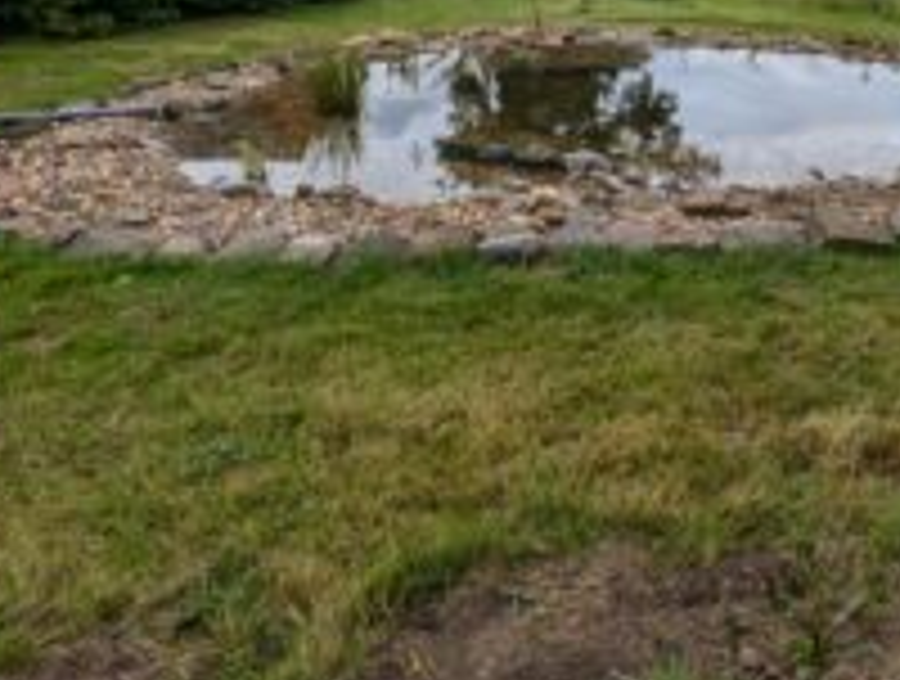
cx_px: 832
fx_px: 678
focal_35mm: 26
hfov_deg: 56.5
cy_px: 92
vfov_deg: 48.7
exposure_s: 1/2564
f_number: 2.2
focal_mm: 1.95
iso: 47
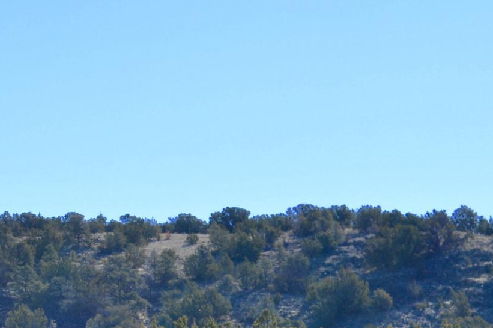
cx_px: -274
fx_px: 3448
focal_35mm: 252
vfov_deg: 5.4
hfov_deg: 8.0
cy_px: 323
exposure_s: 1/250
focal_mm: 46
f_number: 8
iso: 100
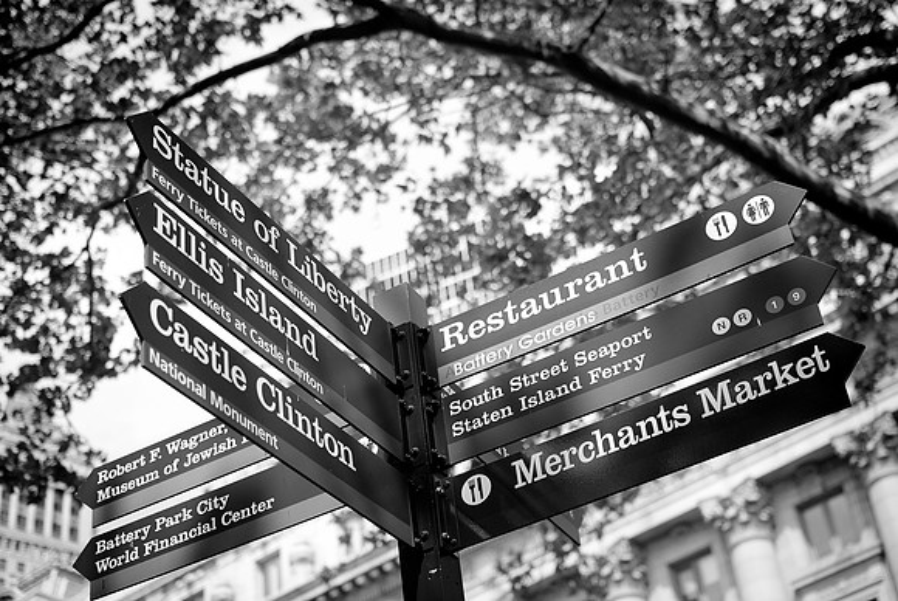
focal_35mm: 52
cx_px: 449
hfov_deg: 37.8
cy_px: 300
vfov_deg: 25.8
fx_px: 1311
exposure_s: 1/1000
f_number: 2.8
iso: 100
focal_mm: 35
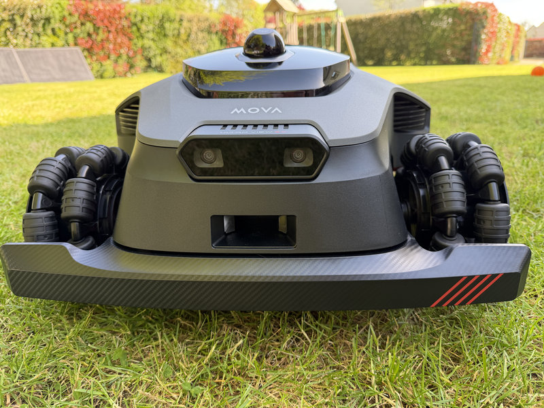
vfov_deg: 56.8
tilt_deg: -19.6
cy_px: 204
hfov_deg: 71.6
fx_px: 377
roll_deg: +2.6
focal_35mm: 24
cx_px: 272
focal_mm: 6.76
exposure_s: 1/269
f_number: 1.78
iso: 80
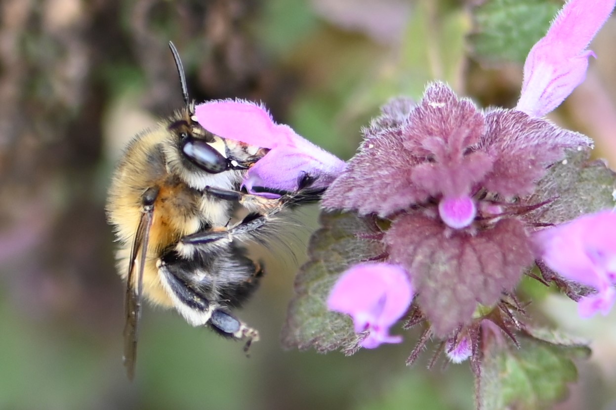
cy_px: 205
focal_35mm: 105
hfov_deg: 19.5
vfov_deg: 13.0
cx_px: 308
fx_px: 1796
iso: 280
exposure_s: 1/250
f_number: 4
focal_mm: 105
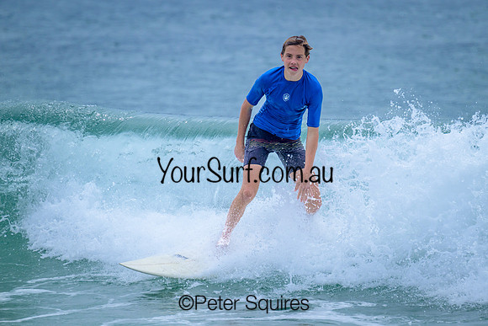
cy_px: 135
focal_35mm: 655
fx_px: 8883
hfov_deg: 3.1
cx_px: 285
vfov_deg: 2.1
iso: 560
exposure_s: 1/2000
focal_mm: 560
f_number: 8
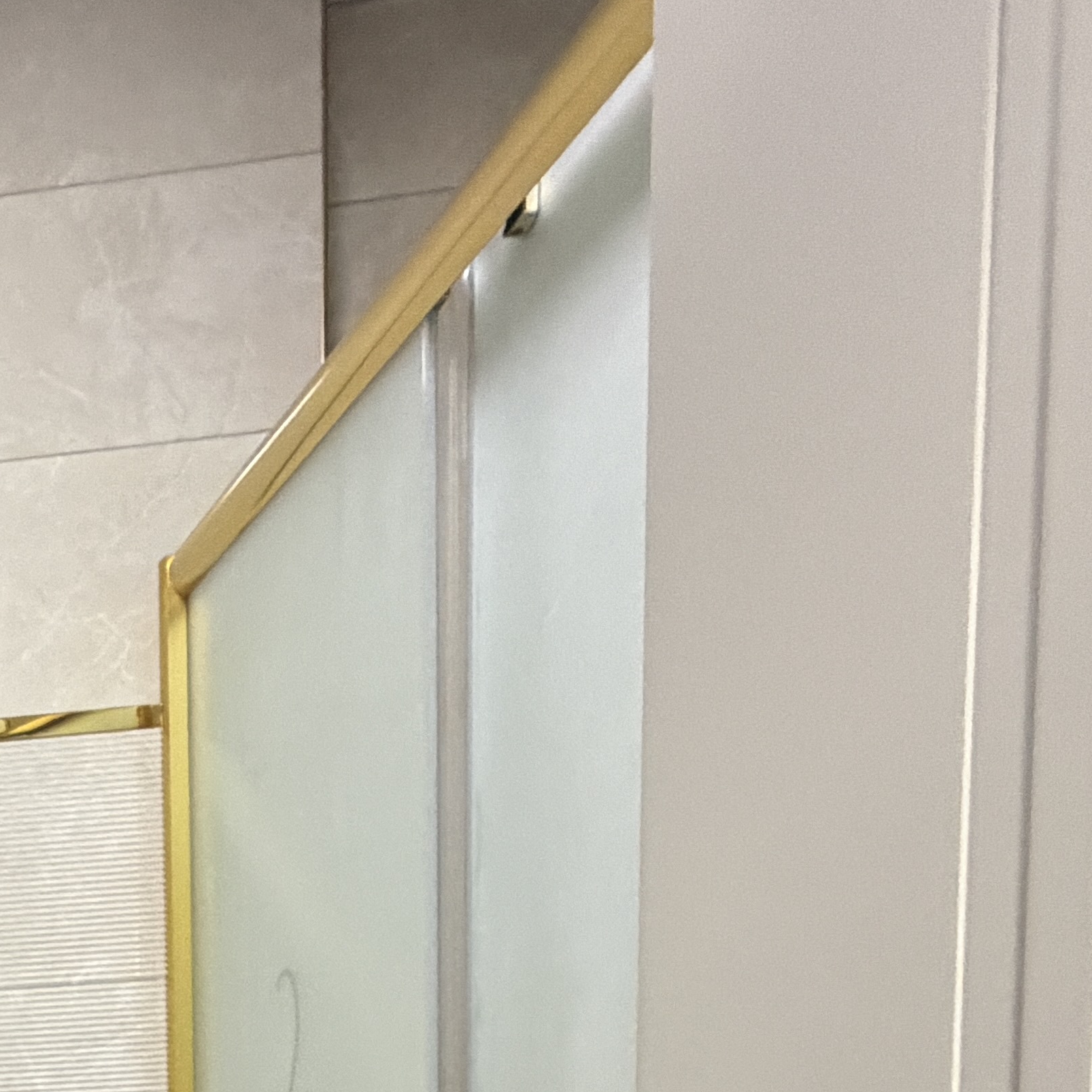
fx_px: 1570
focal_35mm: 44
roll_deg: +3.4
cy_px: 1340
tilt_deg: -6.3
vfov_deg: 31.5
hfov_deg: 27.1
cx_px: -540
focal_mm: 2.22
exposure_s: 1/50
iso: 400
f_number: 2.2
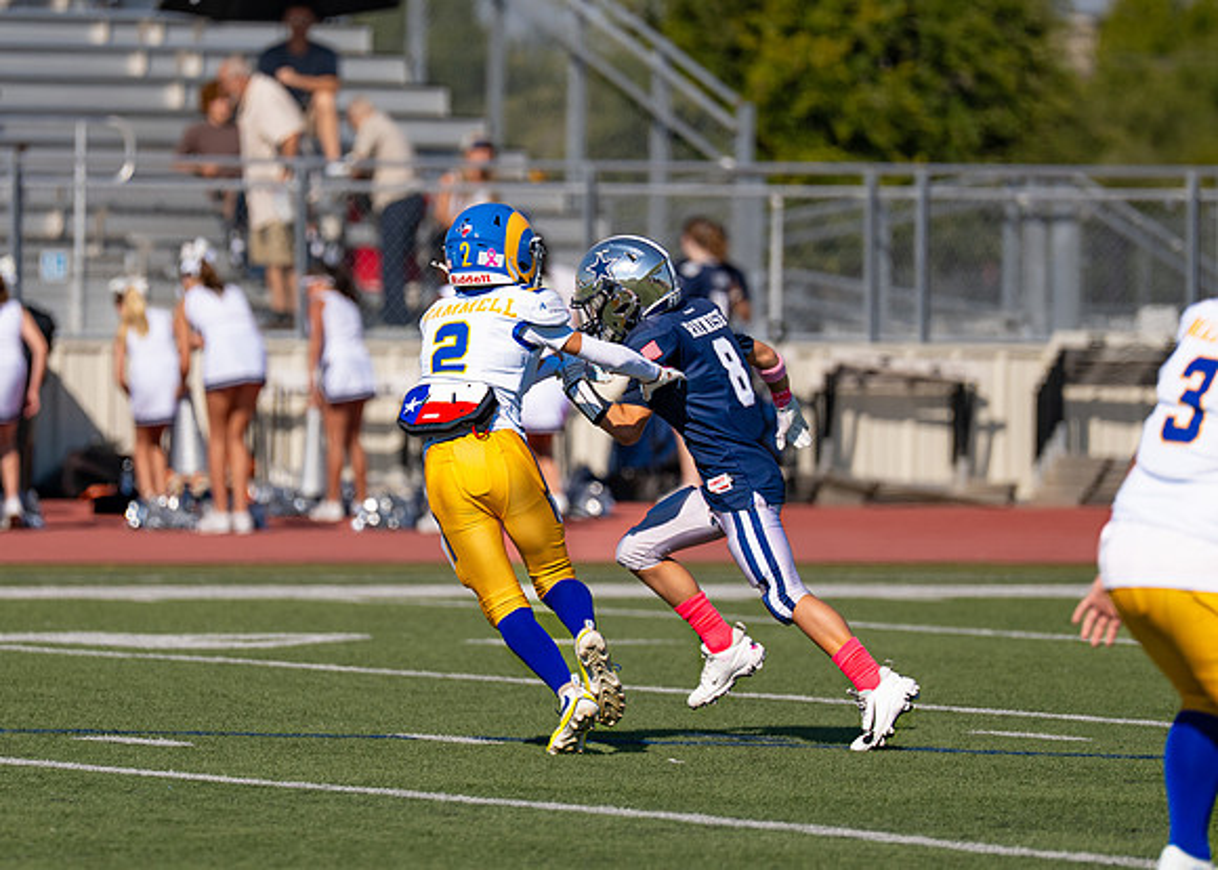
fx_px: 13240
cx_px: 543
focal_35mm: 383
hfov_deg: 5.3
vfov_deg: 3.8
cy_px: 430
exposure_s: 1/4000
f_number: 2.8
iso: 125
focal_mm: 200
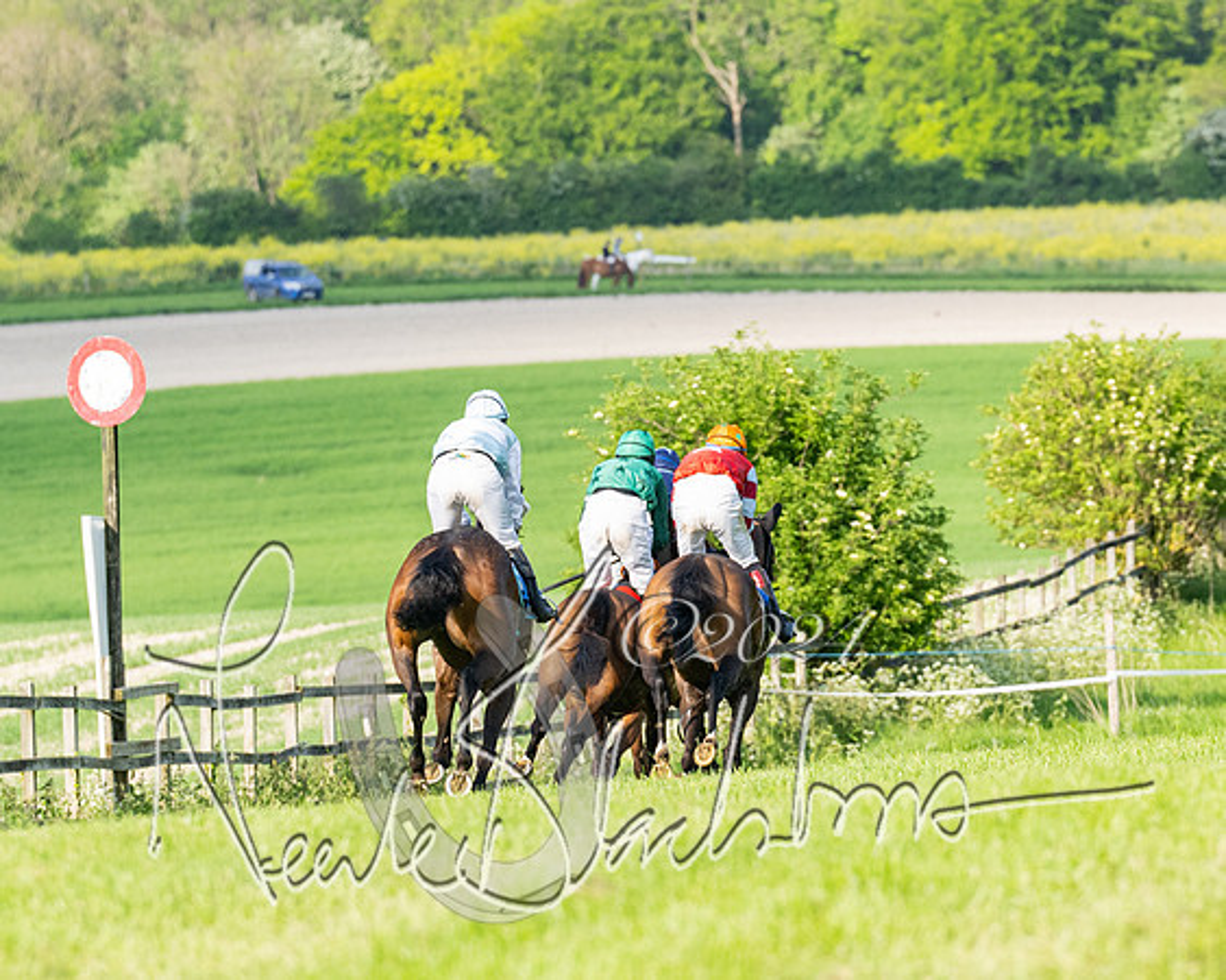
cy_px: 578
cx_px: 613
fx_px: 16267
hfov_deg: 4.3
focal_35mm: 448
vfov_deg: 3.5
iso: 400
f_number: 5
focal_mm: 200
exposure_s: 1/1600
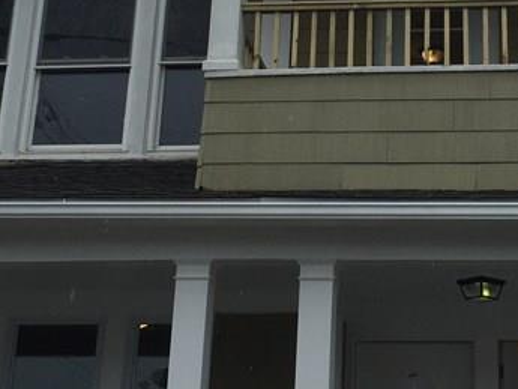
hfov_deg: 22.6
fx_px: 1287
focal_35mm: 86
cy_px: 66
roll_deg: +1.0
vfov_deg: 17.0
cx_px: 372
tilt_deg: +22.0
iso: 32
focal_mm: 4.15
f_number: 2.2
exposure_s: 1/1319
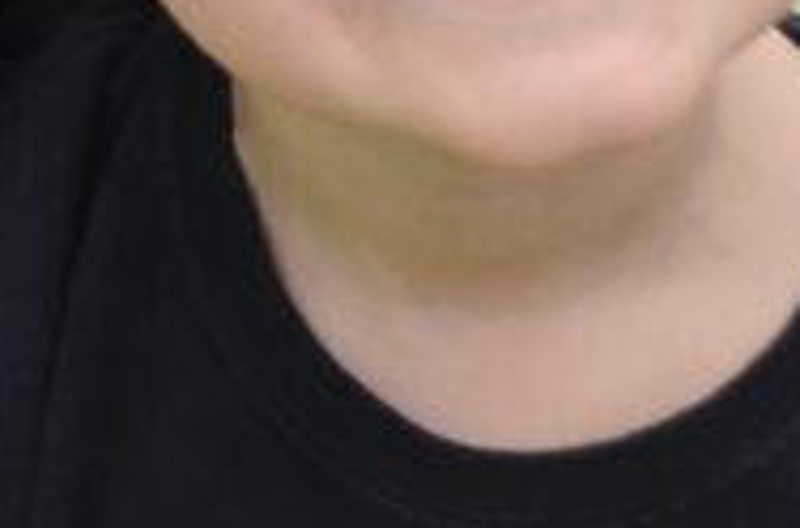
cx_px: -438
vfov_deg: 5.7
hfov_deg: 8.8
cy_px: -745
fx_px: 5072
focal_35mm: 229
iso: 1600
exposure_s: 1/200
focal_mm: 28
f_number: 4.5
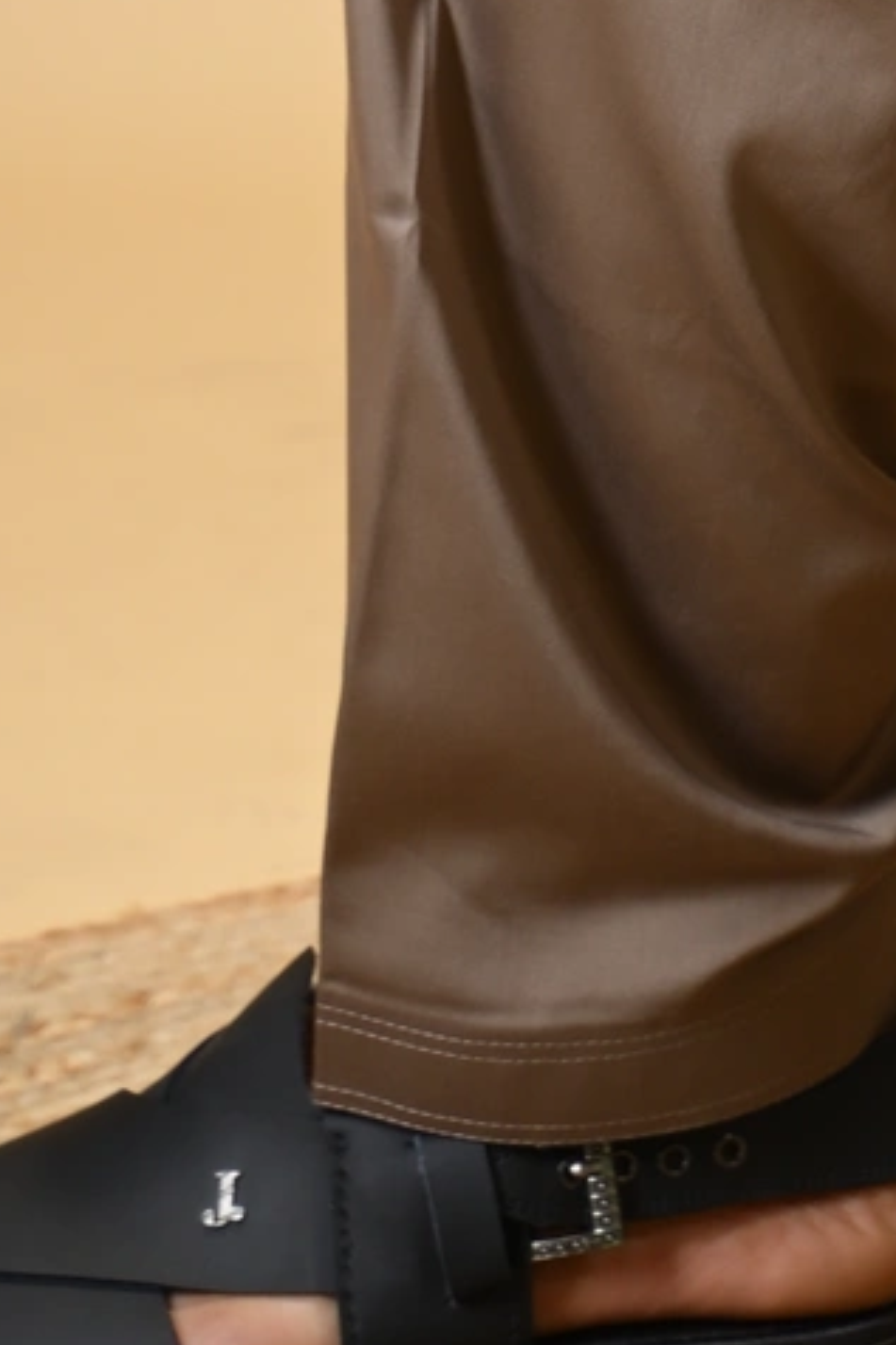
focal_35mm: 359
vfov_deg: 5.6
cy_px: -1797
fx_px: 13411
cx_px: 1340
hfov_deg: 3.8
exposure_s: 1/125
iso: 160
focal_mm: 67
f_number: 2.8
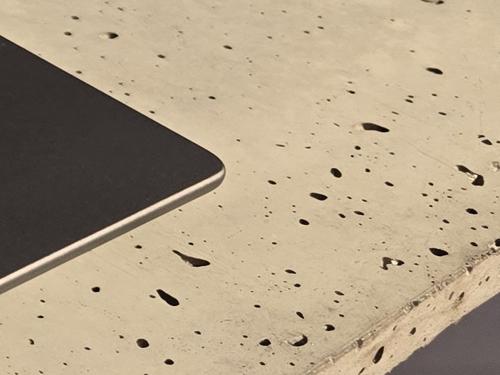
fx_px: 1893
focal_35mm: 131
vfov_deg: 11.0
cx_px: -846
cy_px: -152
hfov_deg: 11.3
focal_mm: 6.3
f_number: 1.7
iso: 100
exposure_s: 1/53
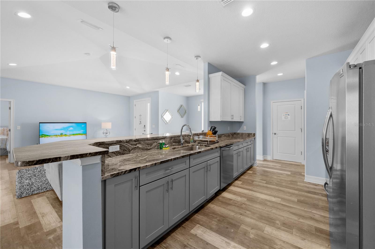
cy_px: 124
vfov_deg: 81.1
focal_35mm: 14
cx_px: 188
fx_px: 146
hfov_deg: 104.3
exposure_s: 1/2.5
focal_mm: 14
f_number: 8
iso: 200
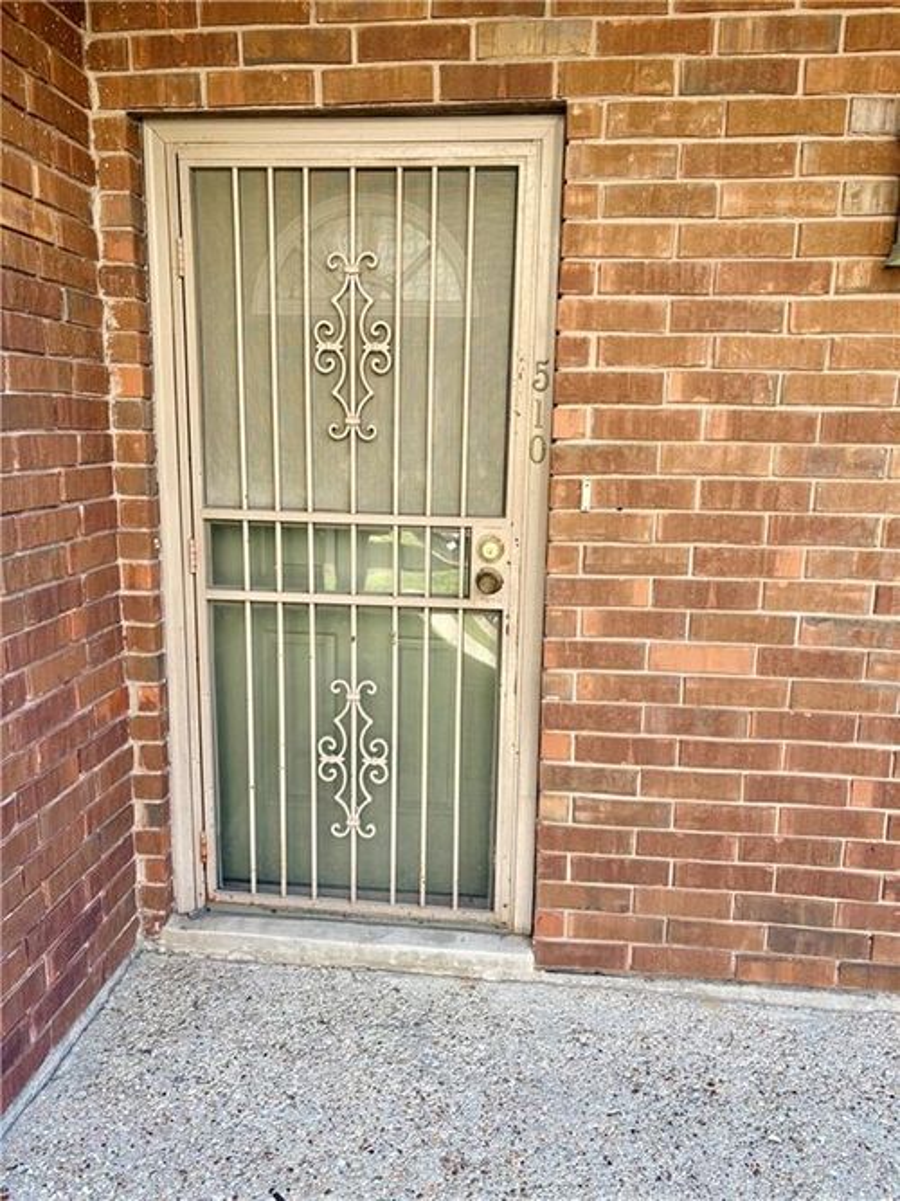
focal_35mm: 26
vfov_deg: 67.3
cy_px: 600
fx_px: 902
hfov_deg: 53.0
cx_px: 450
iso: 32
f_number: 1.6
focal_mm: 5.96
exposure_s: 1/121
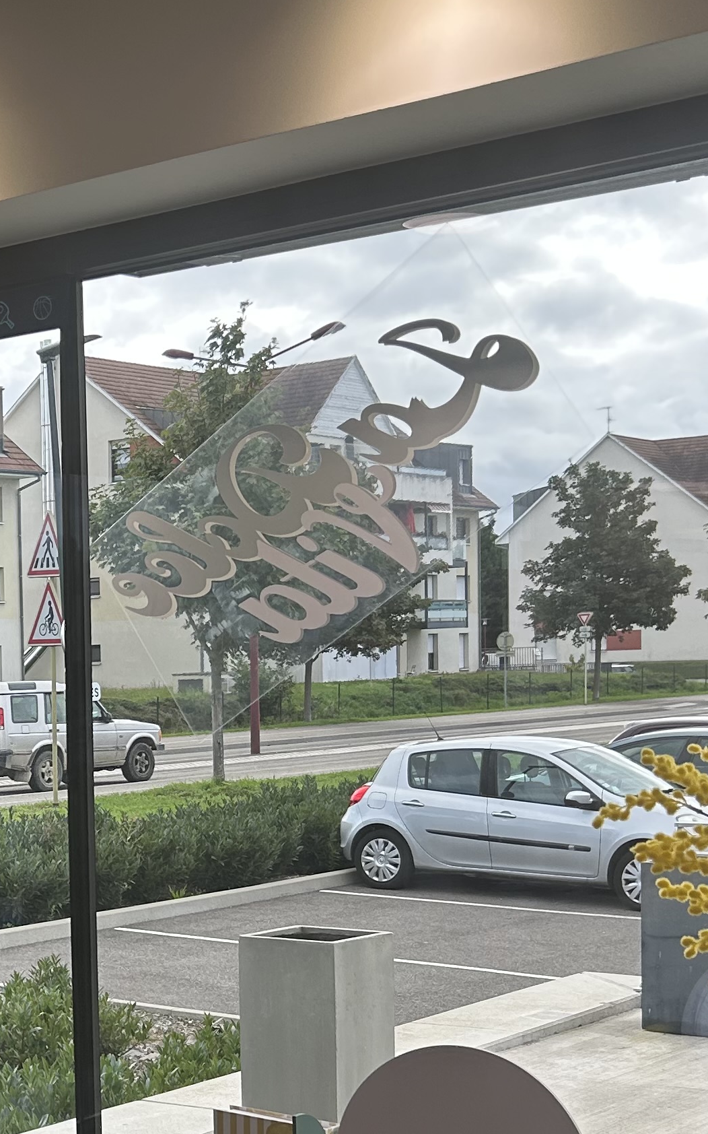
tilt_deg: -4.4
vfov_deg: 30.7
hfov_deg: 18.4
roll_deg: +1.9
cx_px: -203
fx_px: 2038
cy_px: 805
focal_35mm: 66
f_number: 1.5
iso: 50
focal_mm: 5.7
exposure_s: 1/643
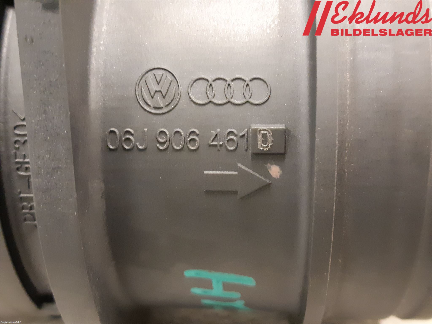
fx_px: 324
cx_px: 216
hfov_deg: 67.3
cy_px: 162
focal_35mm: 26
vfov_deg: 53.1
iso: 640
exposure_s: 1/25
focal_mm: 3.93
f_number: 1.7
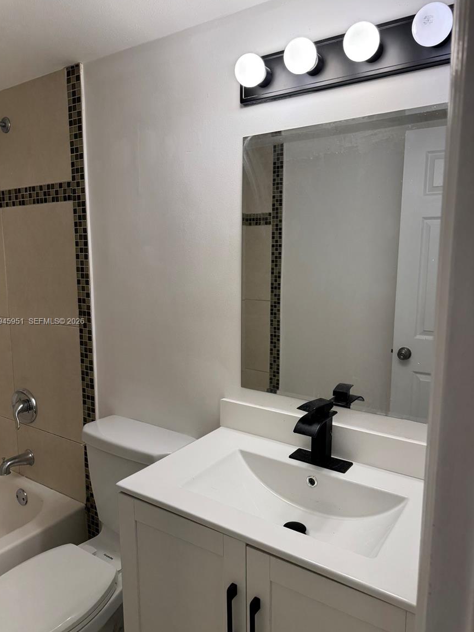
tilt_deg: -8.5
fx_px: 456
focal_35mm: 25
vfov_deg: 69.4
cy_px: 322
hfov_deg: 54.9
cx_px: 230
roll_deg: +0.7
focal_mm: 6.76
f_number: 1.78
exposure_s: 1/120
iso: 125
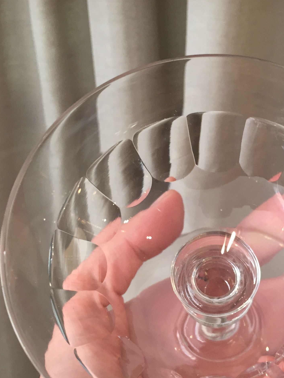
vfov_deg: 38.0
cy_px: 232
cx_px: 211
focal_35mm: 50
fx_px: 547
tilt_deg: -29.3
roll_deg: +1.0
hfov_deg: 28.7
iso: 100
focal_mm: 4.15
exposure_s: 1/33
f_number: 2.2
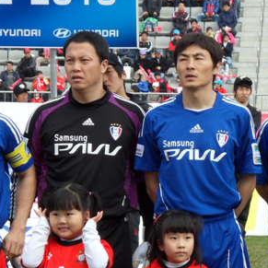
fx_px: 2978
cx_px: 160
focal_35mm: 340
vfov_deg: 5.2
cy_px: 136
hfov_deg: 5.2
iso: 80
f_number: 5.9
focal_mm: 30.6
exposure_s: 1/125
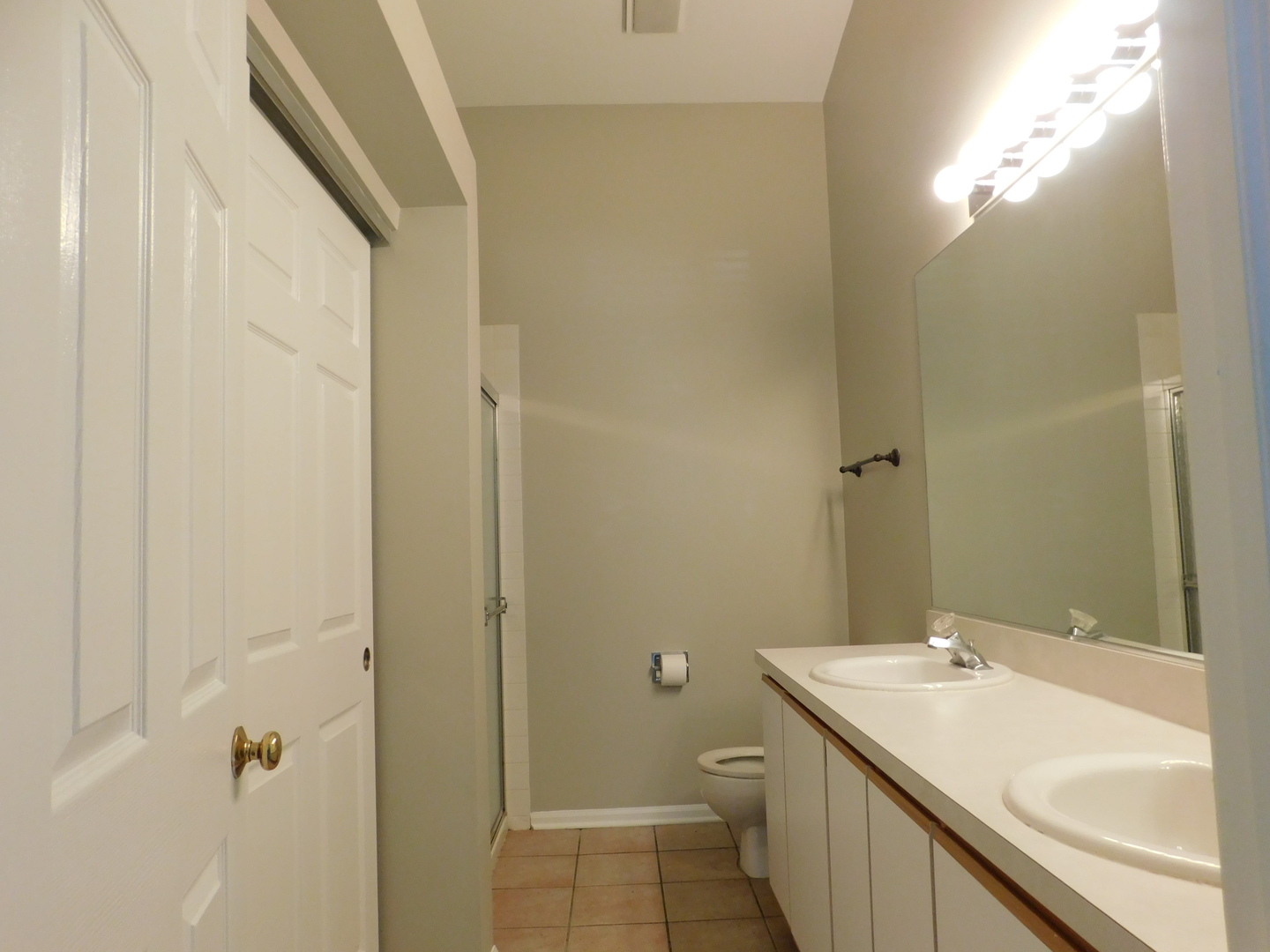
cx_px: 635
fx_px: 844
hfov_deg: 73.9
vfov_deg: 58.9
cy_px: 476
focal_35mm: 23
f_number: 3
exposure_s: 1/30
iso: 280
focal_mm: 4
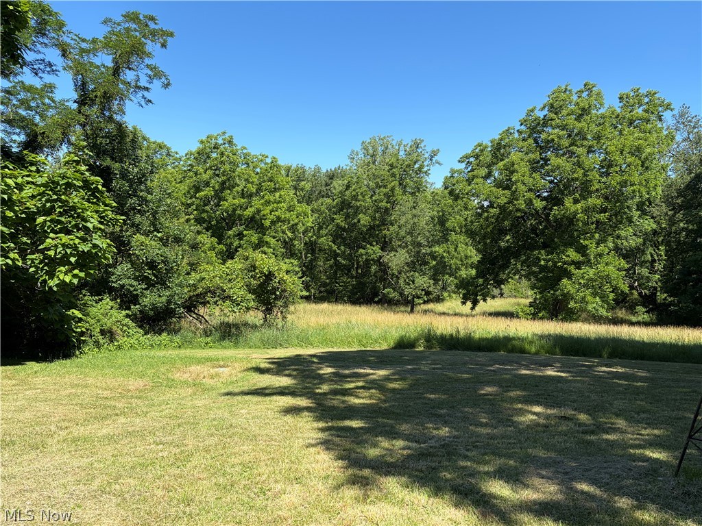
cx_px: 351
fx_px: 527
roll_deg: -0.5
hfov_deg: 67.3
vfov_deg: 53.1
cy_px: 263
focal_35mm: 26
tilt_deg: -3.5
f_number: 1.6
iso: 50
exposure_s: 1/1953
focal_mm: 5.96
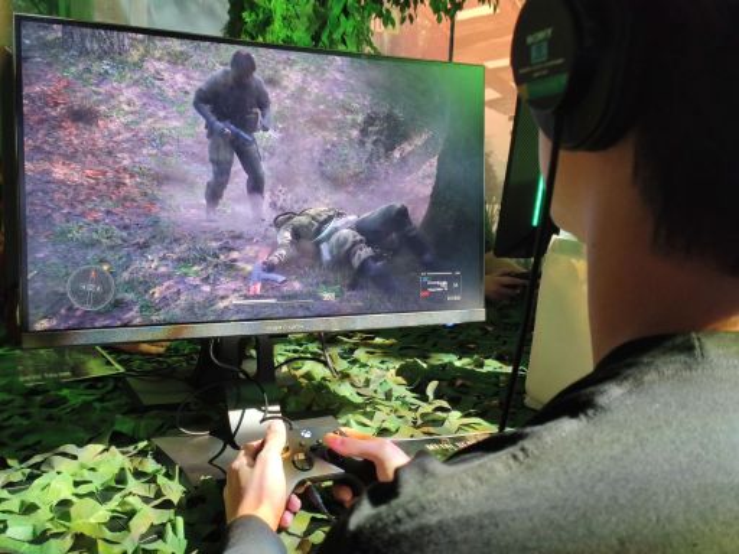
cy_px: 277
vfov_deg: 38.7
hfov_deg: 50.1
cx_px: 370
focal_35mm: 37
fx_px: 790
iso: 1361
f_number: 1.75
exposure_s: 1/50
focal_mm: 4.75
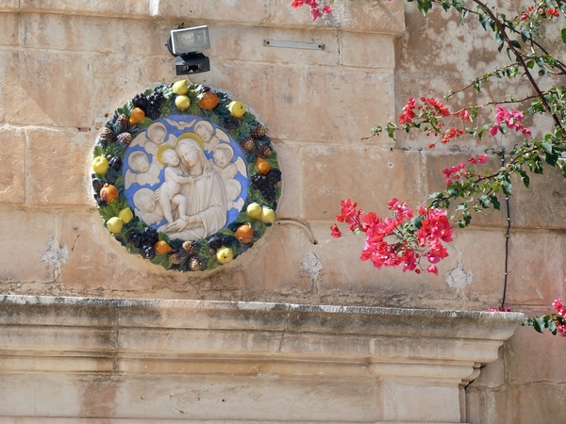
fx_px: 1635
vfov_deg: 14.8
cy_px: 212
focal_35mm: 100
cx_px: 283
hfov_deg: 19.6
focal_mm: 21.2
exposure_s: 1/250
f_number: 5
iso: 100
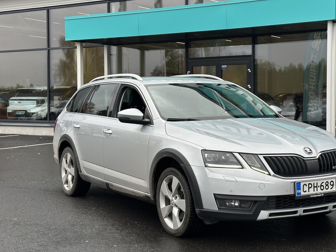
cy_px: 125
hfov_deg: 31.1
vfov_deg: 23.6
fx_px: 602
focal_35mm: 62
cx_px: 203
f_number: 1.78
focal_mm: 6.86
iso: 64
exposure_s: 1/927
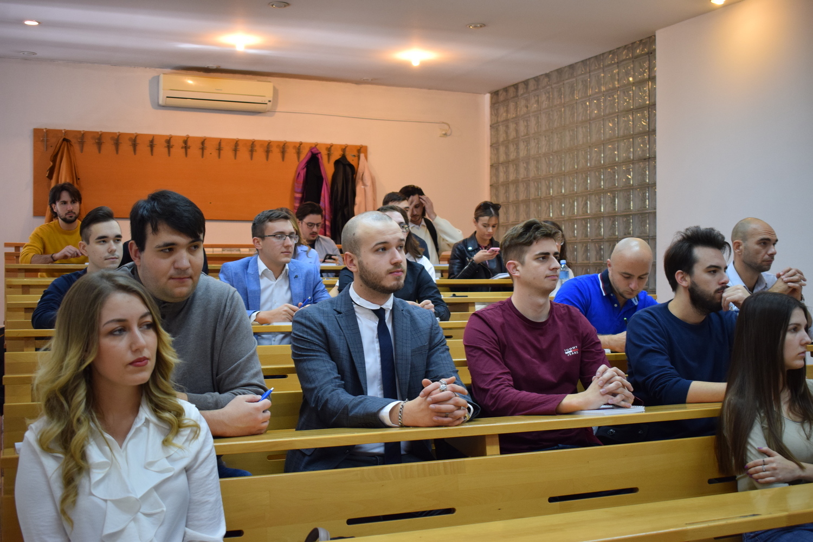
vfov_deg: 31.9
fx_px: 948
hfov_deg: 46.4
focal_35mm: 42
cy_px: 271
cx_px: 406
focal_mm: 28
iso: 800
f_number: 4.2
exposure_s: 1/60
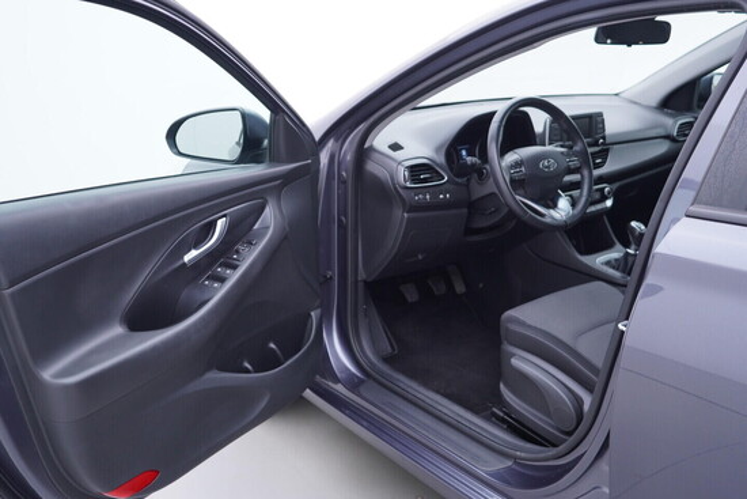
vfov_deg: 36.9
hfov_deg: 53.1
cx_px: 374
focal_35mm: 36
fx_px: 747
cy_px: 250
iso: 125
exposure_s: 1/40
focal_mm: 24
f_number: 2.8
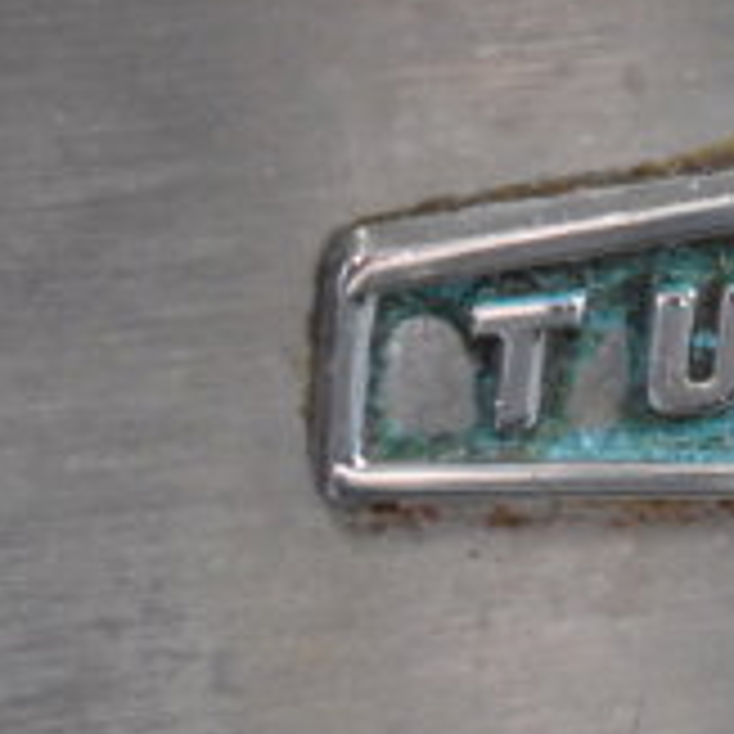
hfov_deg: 6.5
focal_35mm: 263
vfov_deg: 6.7
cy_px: 146
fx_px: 6299
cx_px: 1292
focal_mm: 55
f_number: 5.6
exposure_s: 1/100
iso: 11400
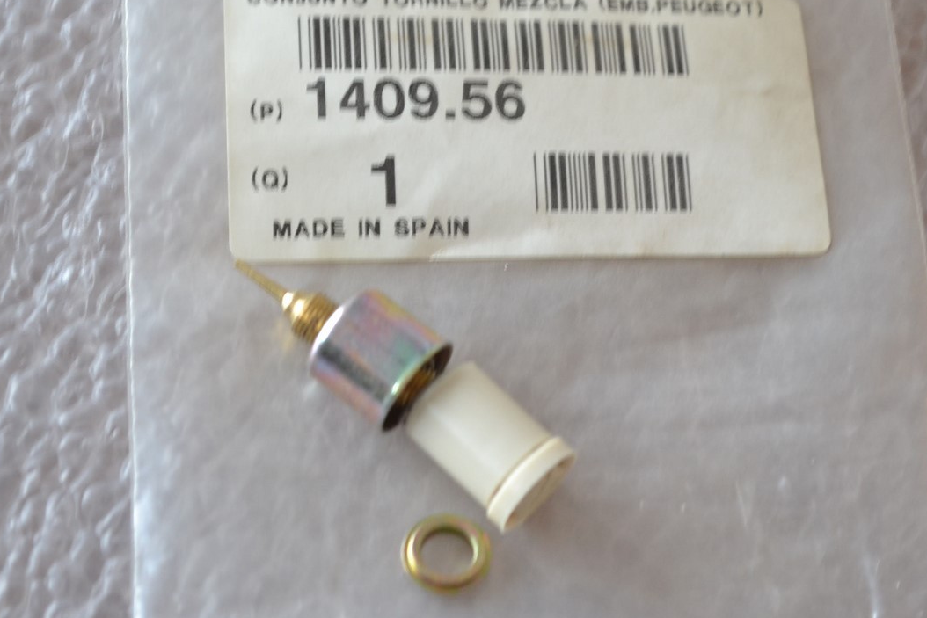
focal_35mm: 106
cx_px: 493
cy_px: 286
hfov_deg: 19.3
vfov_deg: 13.0
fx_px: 2720
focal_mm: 55
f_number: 5.6
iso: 800
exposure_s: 1/6
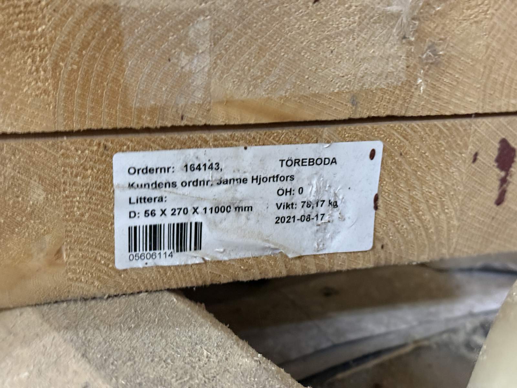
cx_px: 258
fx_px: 717
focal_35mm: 48
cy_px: 194
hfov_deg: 39.7
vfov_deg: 30.3
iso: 500
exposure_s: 1/33
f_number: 1.78
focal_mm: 6.76
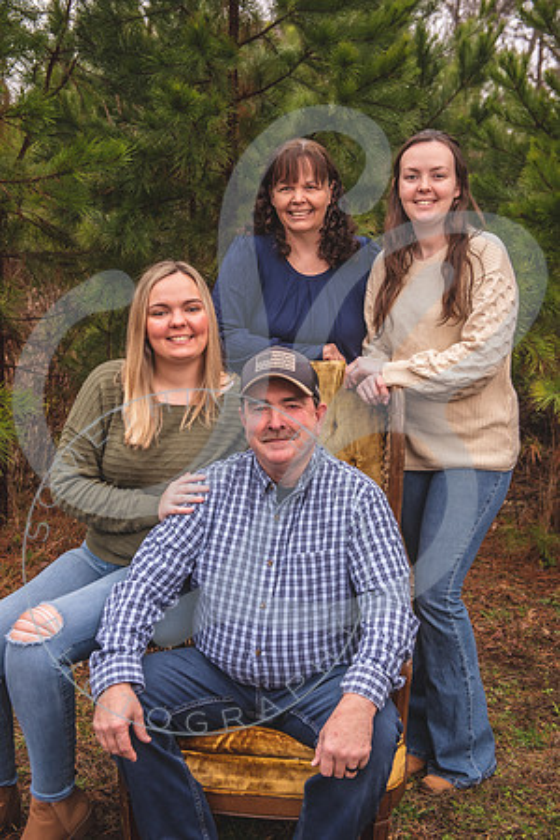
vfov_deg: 44.5
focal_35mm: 44
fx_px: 1027
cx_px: 280
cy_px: 420
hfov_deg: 30.5
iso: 200
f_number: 5.6
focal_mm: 44
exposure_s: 1/160
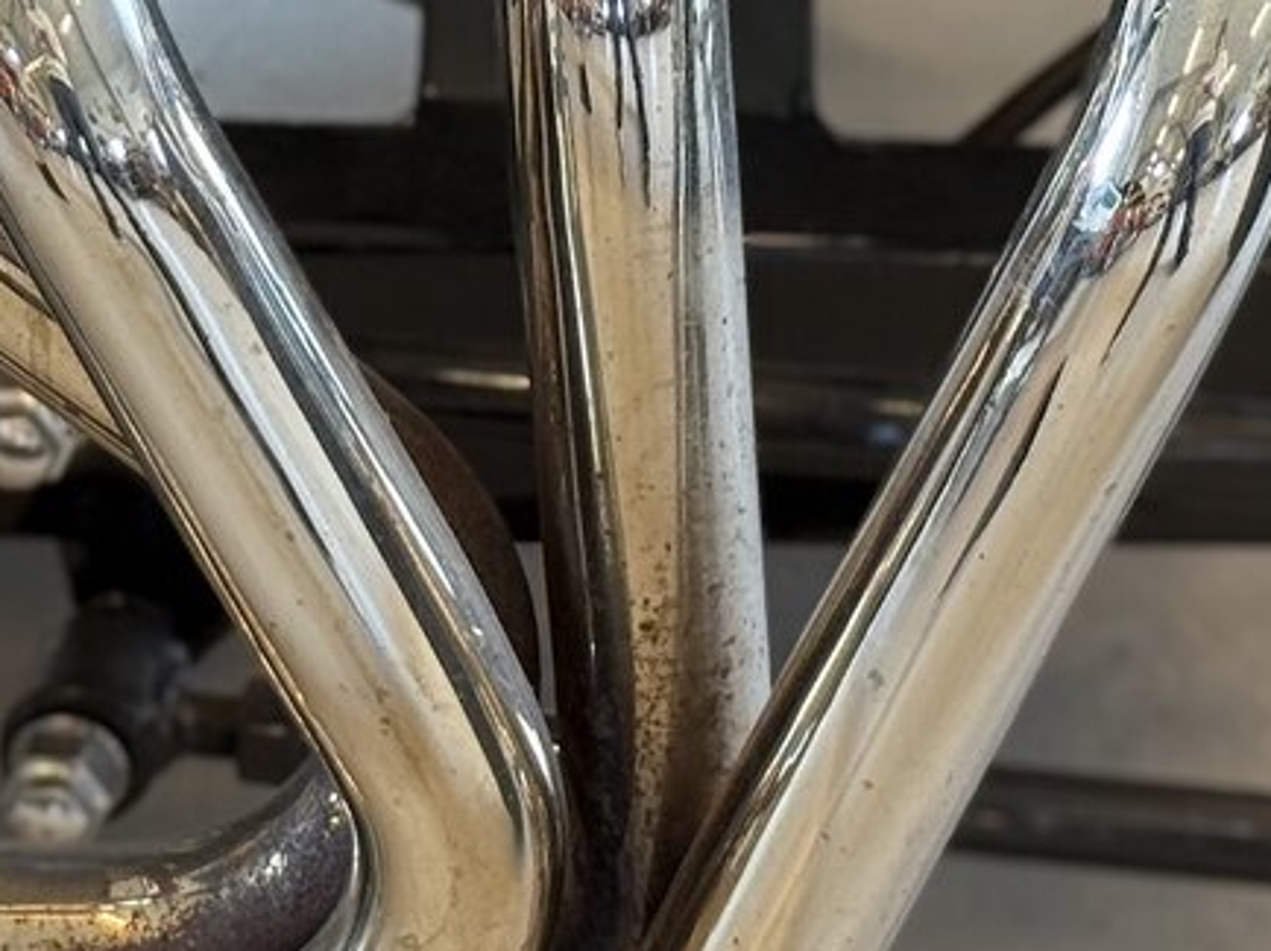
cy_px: 0
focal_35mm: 170
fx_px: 6238
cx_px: 832
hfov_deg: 11.6
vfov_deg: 8.7
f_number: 1.78
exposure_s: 1/100
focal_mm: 6.76
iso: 160
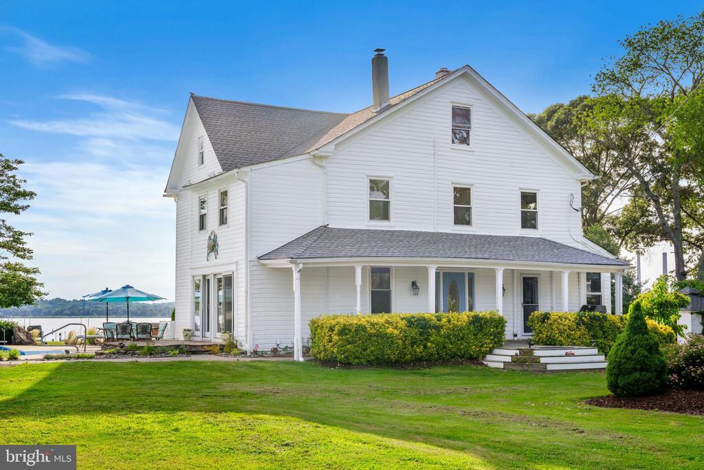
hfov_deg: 44.2
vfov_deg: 30.3
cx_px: 352
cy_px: 235
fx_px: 866
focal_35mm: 44
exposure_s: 1/160
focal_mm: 44.3
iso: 400
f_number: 13
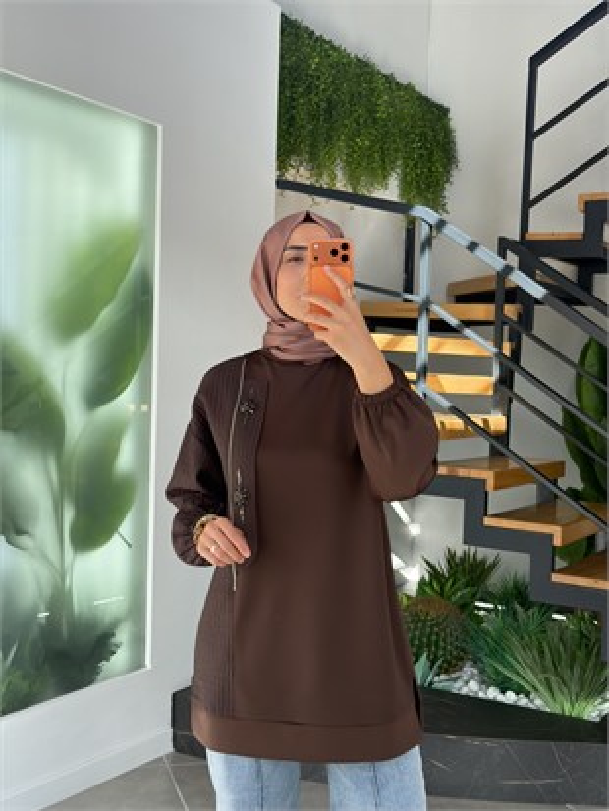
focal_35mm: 48
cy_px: 406
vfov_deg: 39.6
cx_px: 304
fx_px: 1125
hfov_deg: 30.3
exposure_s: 1/487
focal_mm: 6.76
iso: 80
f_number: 1.78
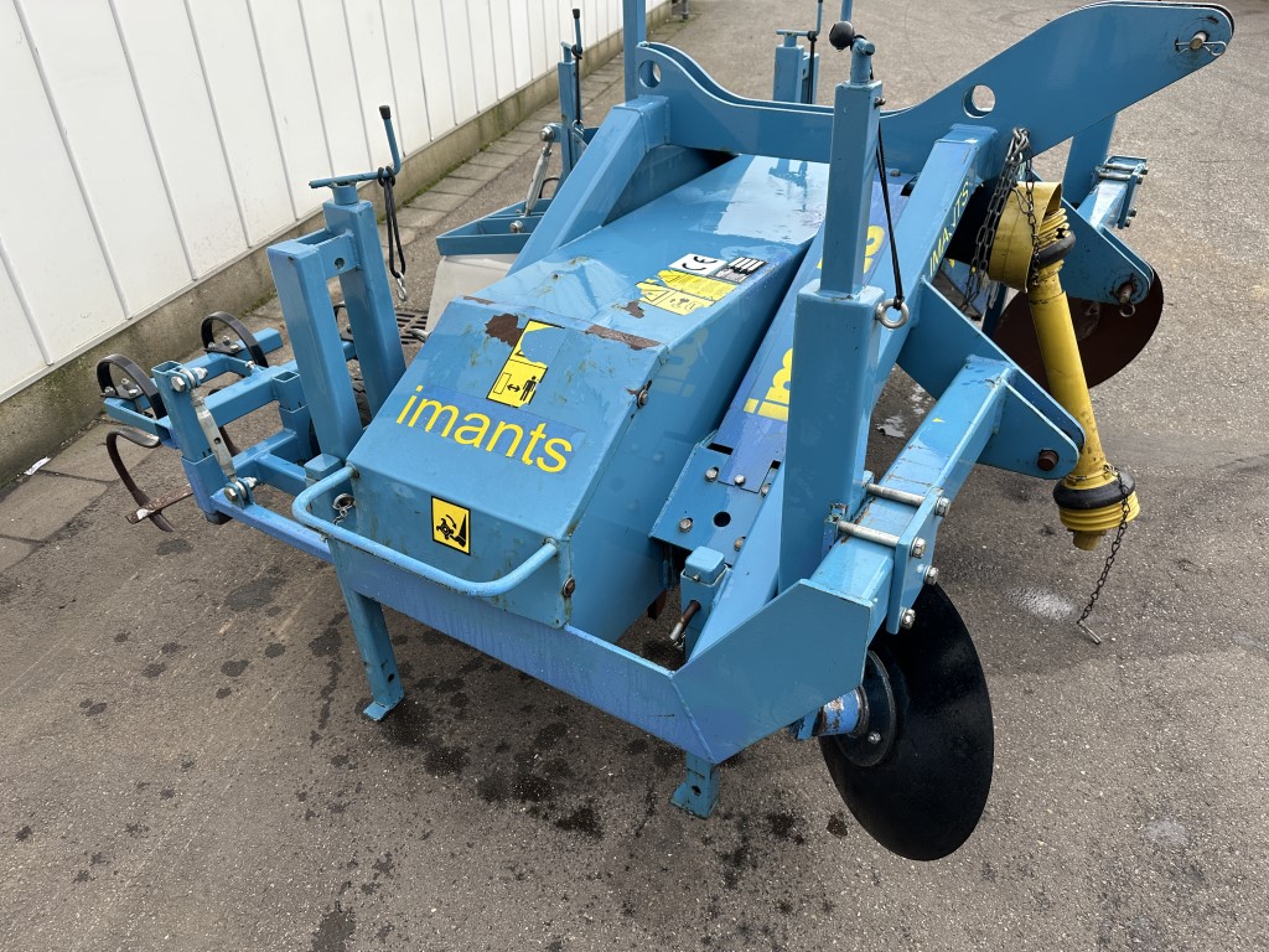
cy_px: 476
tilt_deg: -33.9
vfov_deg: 56.8
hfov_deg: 71.6
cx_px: 634
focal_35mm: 24
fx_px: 880
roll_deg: +1.4
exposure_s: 1/797
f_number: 1.78
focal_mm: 6.86
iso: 80
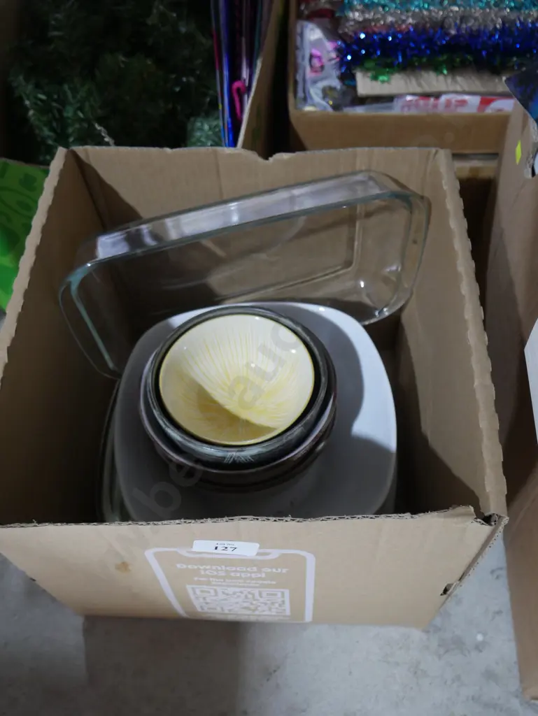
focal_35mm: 32
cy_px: 358
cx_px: 269
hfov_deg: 44.2
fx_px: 663
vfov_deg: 56.8
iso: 1600
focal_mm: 16
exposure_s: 1/60
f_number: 3.6
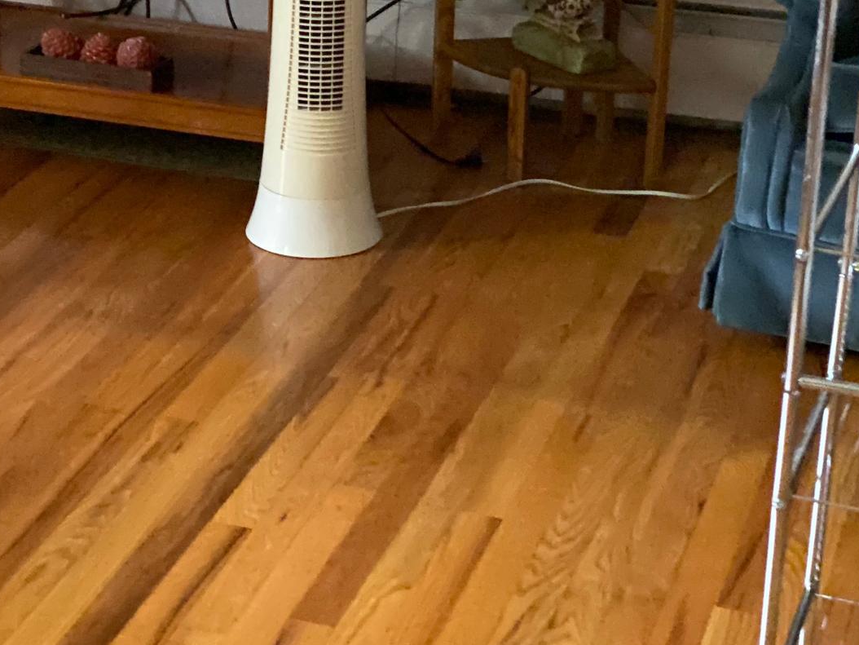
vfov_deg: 14.6
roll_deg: -0.4
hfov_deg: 19.4
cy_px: 234
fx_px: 2507
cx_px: 267
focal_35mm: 101
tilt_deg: -18.1
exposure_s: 1/30
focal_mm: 6
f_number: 2
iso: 800
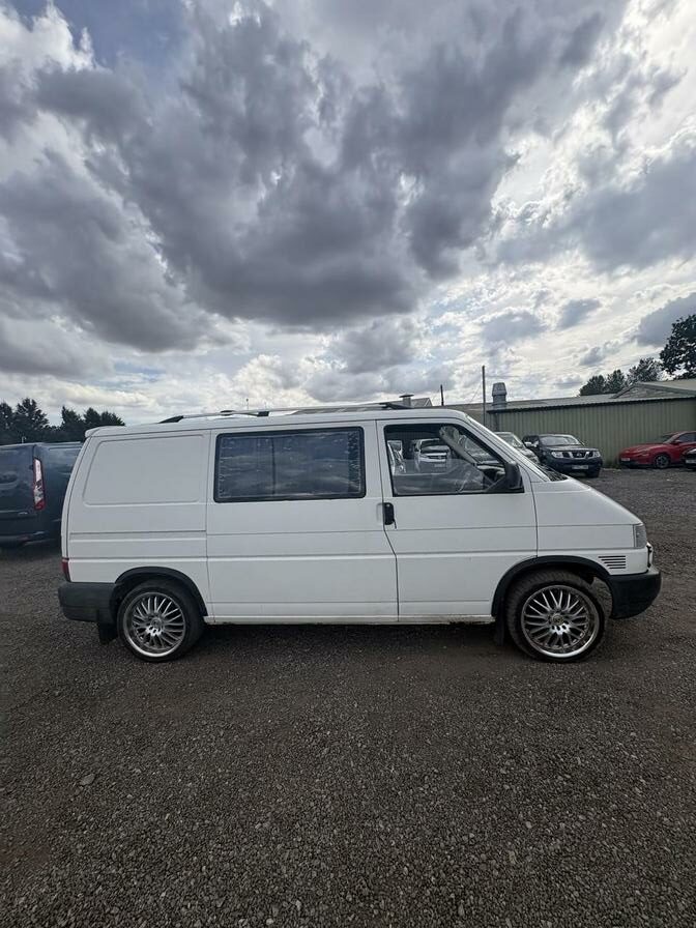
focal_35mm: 14
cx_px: 348
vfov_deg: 102.1
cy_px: 464
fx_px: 375
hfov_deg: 85.7
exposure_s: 1/2674
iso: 50
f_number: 2.2
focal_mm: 2.22
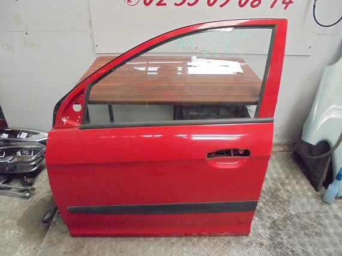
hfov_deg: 67.3
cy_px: 128
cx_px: 171
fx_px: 257
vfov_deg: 53.0
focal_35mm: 26
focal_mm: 4.6
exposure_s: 1/60
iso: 800
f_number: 3.5
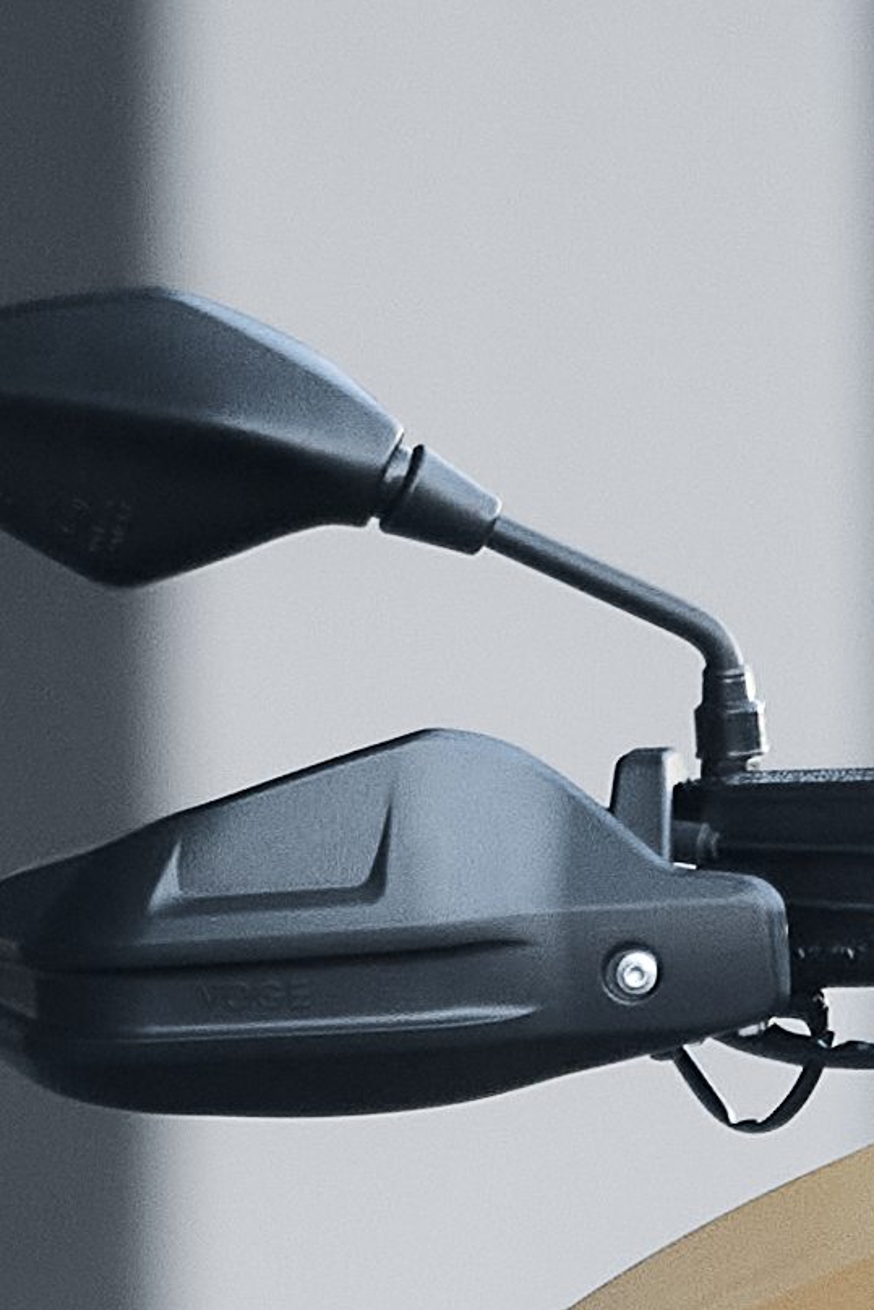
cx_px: -55
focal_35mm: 2225
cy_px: 1872
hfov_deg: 0.6
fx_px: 80986
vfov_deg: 0.9
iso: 640
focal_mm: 300
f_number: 2.8
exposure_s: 1/800
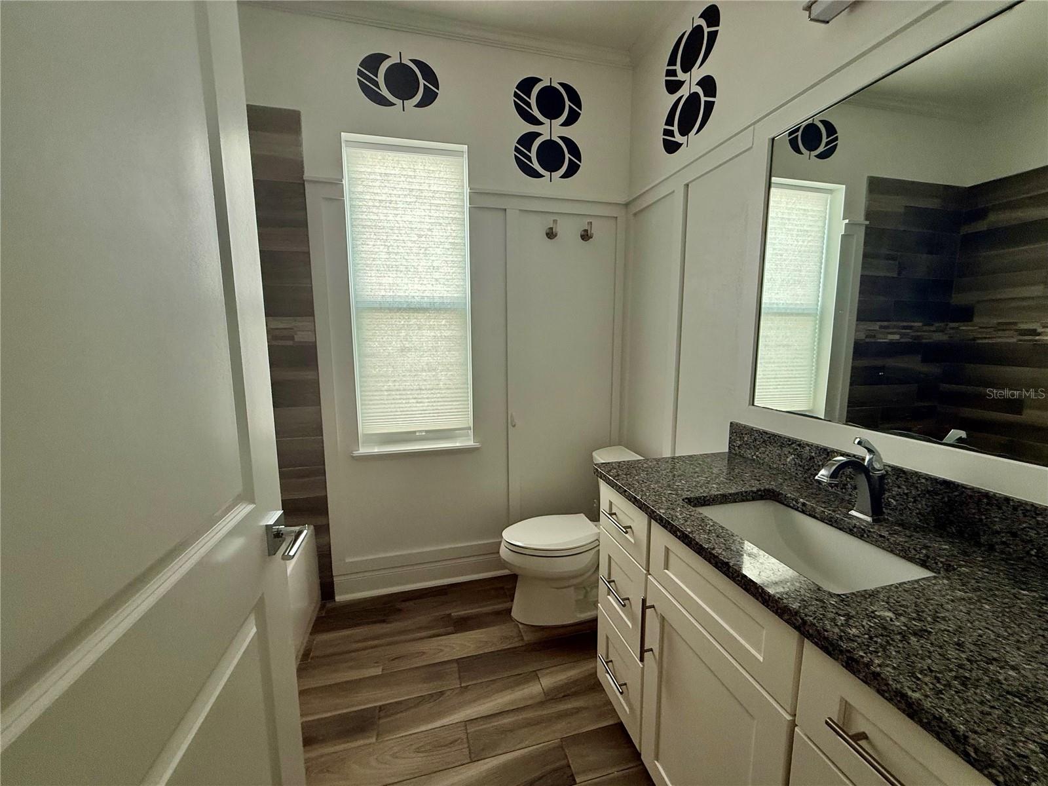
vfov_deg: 85.7
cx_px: 524
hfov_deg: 102.1
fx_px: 424
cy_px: 393
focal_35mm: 14
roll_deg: -0.1
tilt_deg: -7.6
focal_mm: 2.22
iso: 160
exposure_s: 1/120
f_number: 2.2
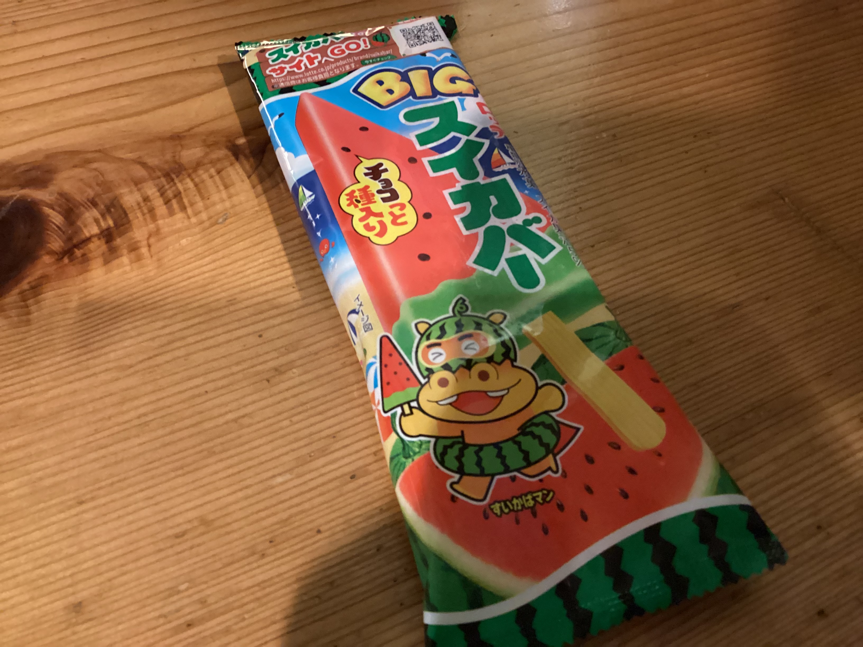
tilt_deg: -52.6
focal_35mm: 31
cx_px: 432
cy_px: 324
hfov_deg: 58.4
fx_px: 773
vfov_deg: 45.4
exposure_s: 1/20
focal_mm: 3.3
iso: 640
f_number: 2.4
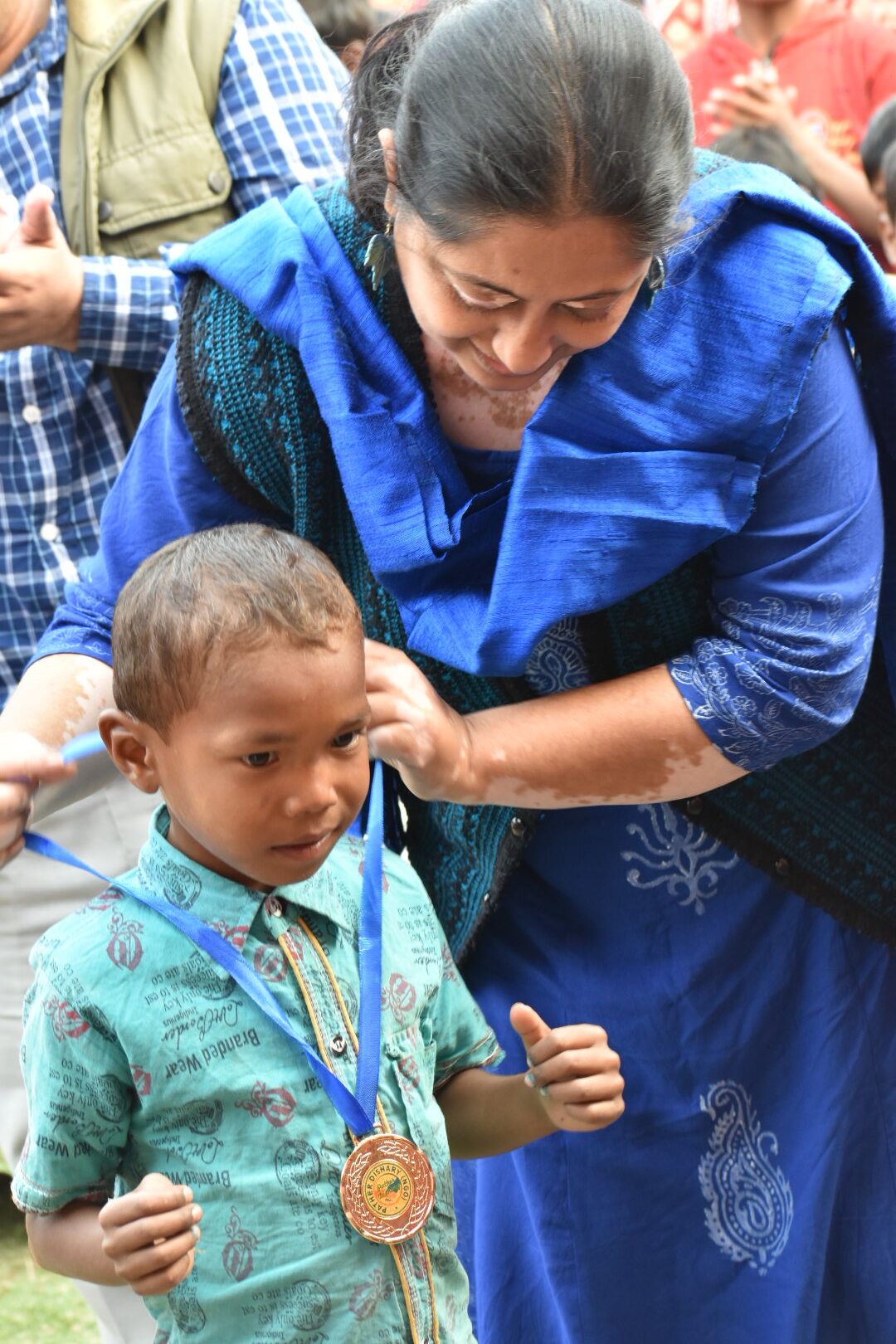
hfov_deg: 13.0
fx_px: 3920
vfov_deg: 19.5
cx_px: 448
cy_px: 672
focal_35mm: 105
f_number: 6.3
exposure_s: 1/80
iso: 720
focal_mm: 70
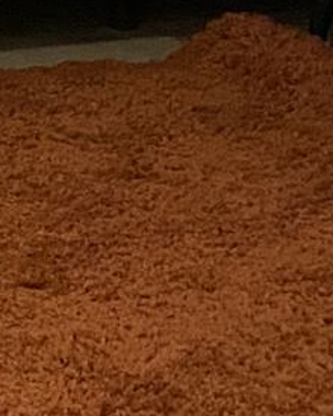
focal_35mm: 223
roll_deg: -0.6
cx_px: -606
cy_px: -681
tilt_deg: -1.5
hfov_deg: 6.4
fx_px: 2747
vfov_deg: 7.8
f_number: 1.8
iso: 320
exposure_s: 1/50
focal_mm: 4.25
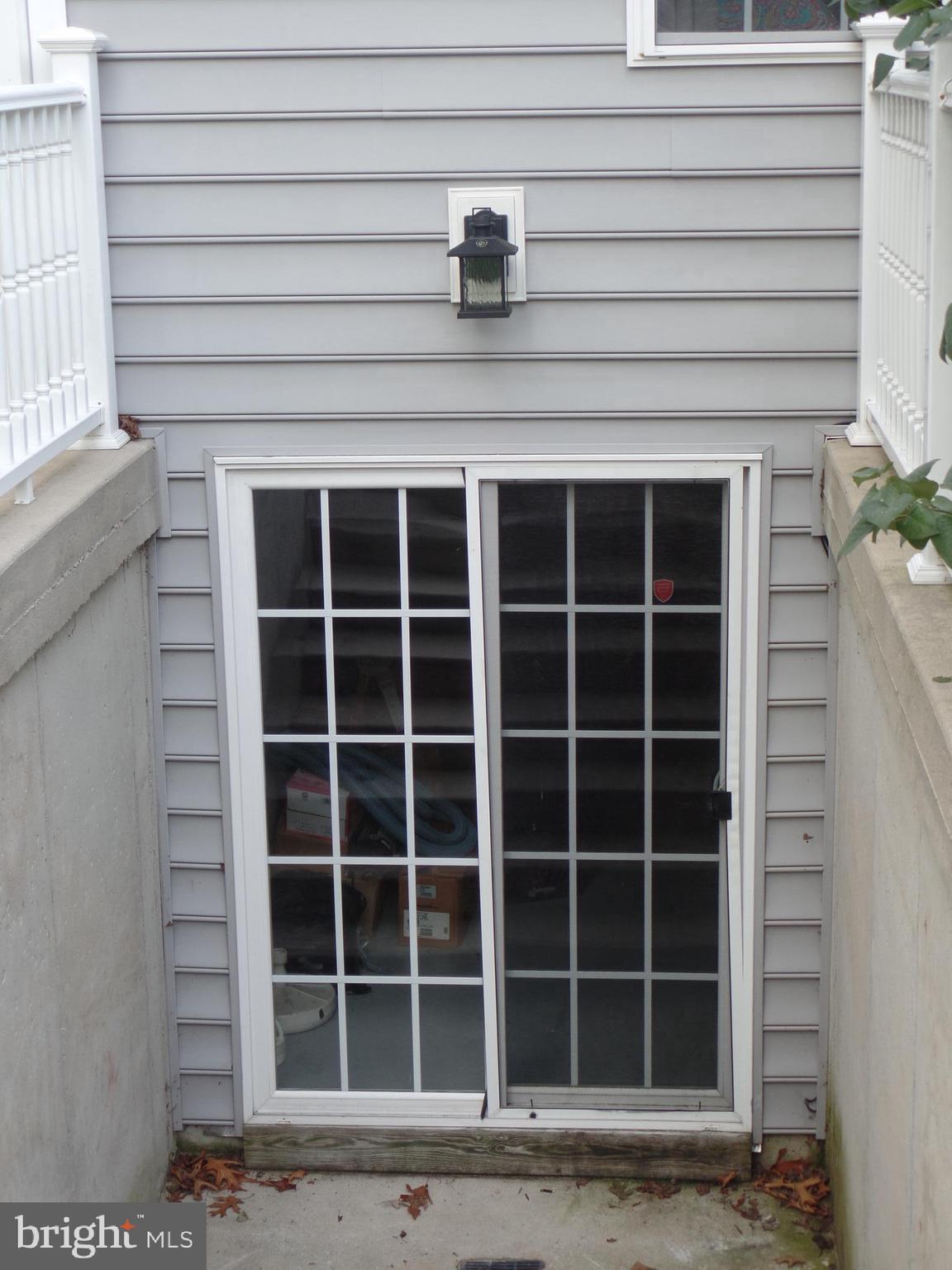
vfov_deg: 30.3
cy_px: 635
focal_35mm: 64
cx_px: 476
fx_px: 2347
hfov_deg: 22.9
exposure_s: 1/45
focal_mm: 11.4
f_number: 3.6
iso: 80
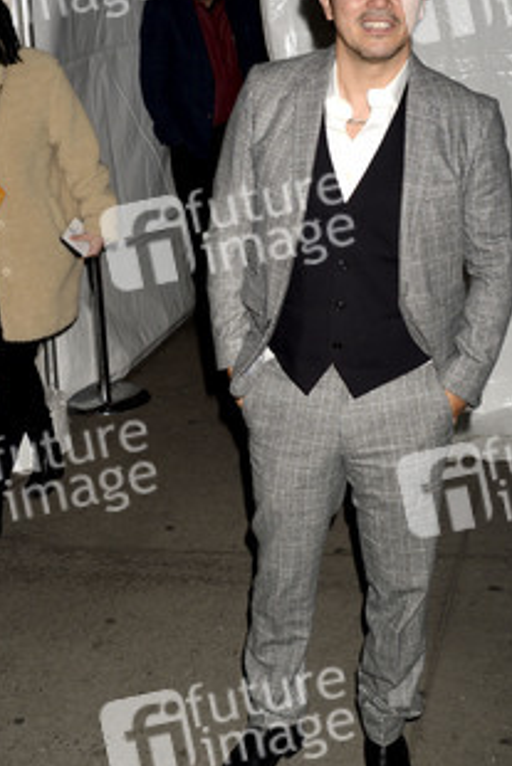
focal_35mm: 62
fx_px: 1321
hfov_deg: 21.9
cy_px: 356
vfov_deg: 32.4
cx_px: 301
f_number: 5.6
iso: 800
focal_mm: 48
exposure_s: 1/250
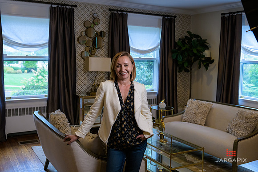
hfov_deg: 50.3
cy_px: 81
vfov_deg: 34.8
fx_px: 274
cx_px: 121
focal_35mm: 38
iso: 1000
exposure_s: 1/125
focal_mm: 36
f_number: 5
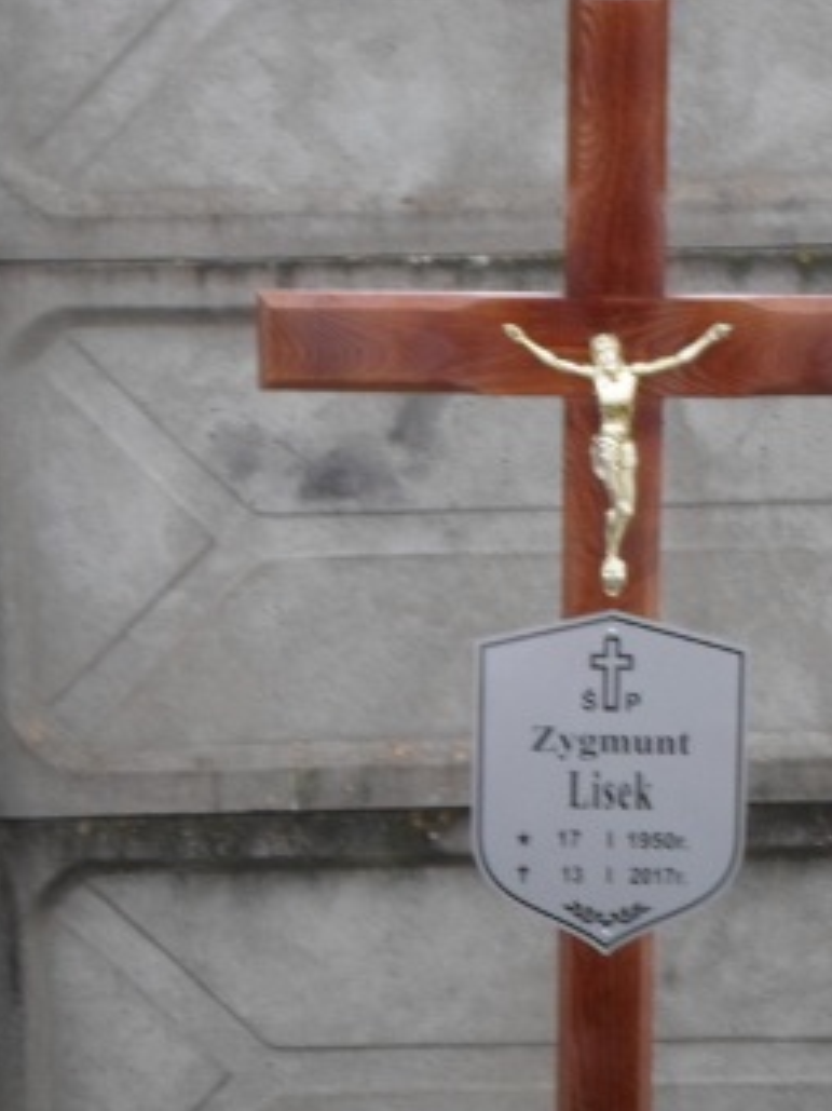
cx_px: 599
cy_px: 551
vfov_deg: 15.8
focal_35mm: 125
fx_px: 4008
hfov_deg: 11.8
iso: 80
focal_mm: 12
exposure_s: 1/60
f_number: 4.1
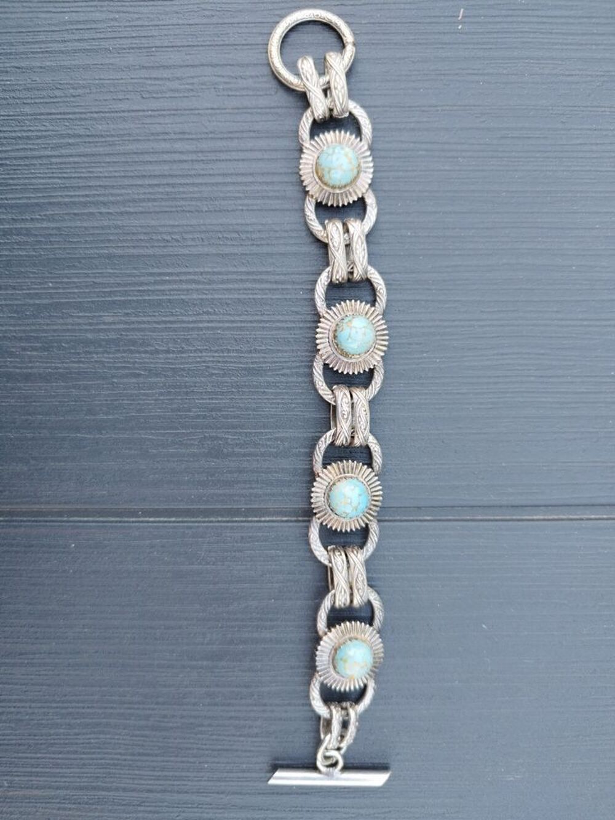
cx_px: 308
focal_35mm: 24
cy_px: 410
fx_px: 568
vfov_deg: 71.6
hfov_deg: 56.8
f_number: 1.89
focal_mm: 5.89
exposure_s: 1/50
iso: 130
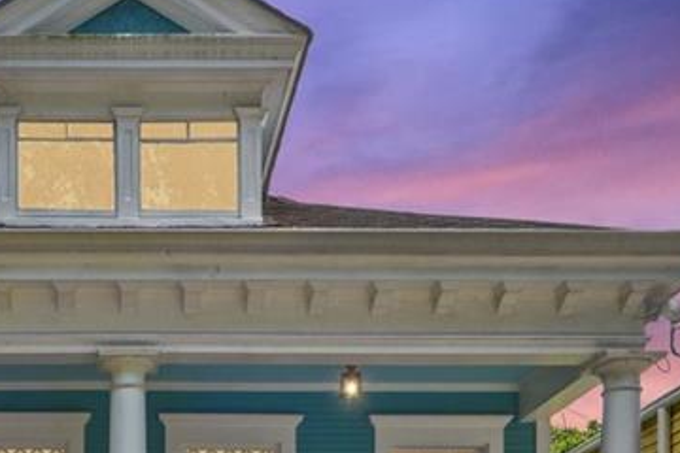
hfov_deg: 35.6
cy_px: 528
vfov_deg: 23.2
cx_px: 127
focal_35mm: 54
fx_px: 1020
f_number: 11
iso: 400
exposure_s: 1/50
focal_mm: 19
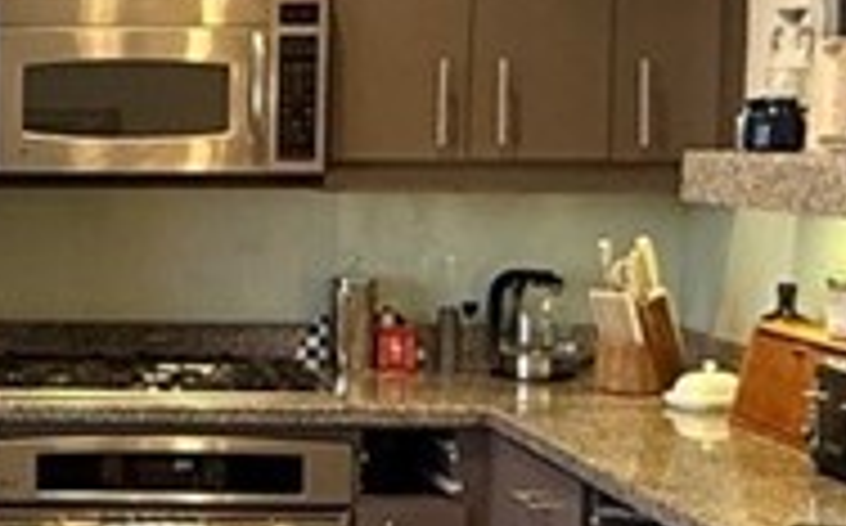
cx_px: -158
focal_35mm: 81
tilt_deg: -3.5
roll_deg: -0.2
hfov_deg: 23.5
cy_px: 256
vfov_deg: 16.1
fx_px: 1865
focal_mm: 2.22
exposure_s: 1/60
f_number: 2.2
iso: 400
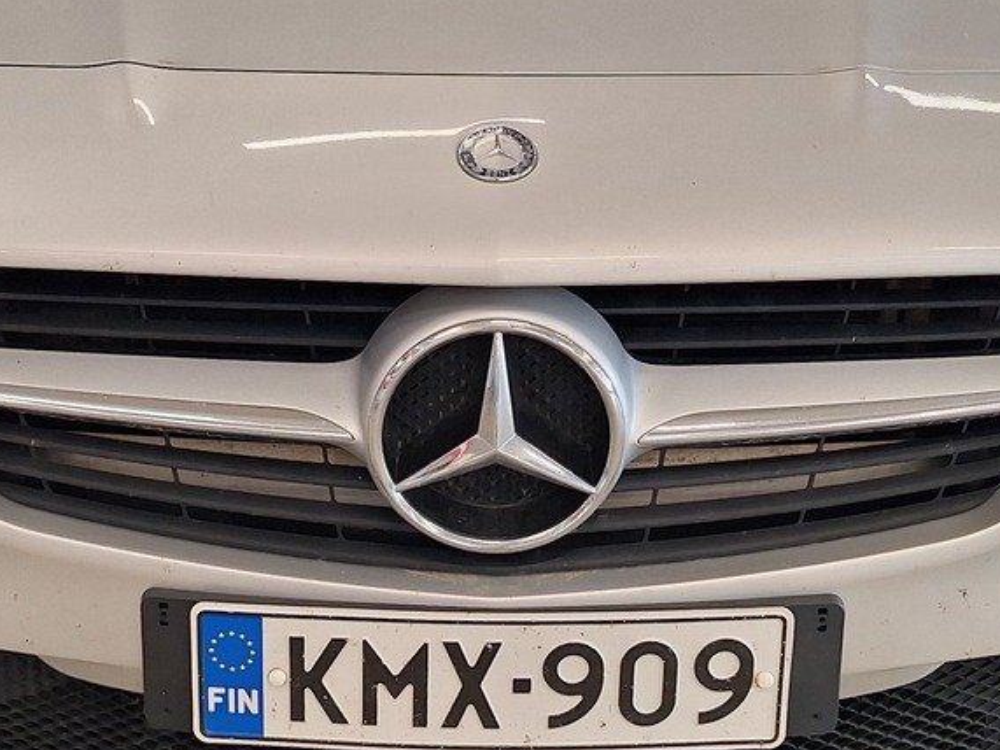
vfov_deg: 24.9
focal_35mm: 58
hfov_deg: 33.2
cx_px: 436
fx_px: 1675
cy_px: 168
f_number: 1.8
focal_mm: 5.54
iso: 50
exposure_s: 1/100
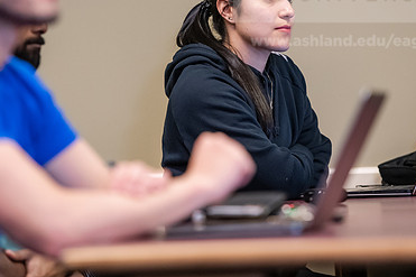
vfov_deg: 5.3
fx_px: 2980
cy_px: 64
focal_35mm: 258
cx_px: 200
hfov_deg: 8.0
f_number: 3.2
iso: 2500
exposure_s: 1/200
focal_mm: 165
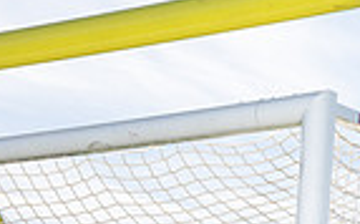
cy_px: 549
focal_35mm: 170
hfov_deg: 12.3
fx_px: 1666
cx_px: 43
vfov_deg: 7.2
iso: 100
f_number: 8
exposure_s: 1/250
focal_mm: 53
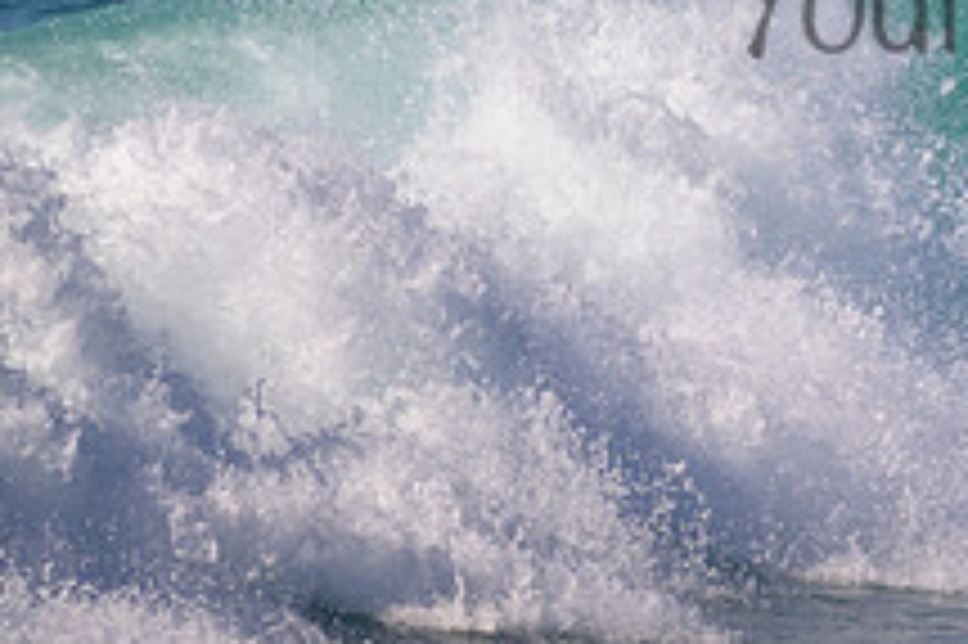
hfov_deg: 1.0
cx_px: 1193
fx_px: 58115
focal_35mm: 2163
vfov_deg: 0.6
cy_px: -52
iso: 1250
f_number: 11
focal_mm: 800
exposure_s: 1/2000
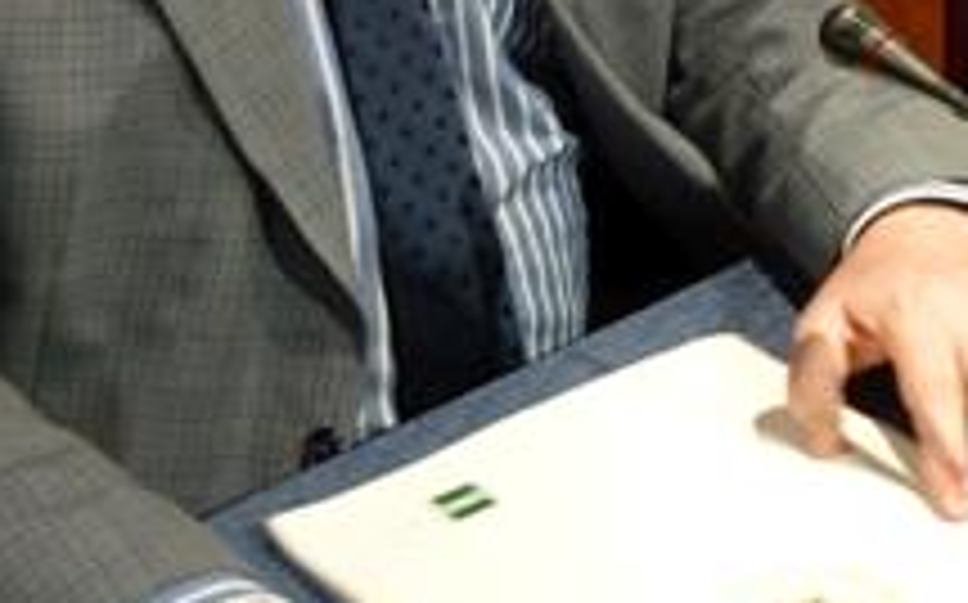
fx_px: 2399
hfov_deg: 21.9
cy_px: -468
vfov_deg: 13.0
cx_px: 1004
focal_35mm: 91
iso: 500
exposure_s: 1/30
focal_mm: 8.8
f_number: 2.8
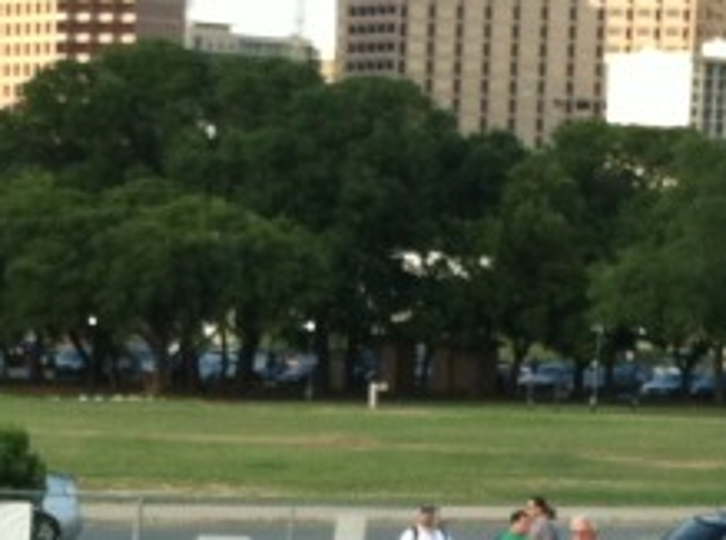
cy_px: 706
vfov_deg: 8.9
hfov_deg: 12.0
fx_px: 3430
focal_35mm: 164
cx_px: 86
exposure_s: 1/284
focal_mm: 3.85
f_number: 2.8
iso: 80
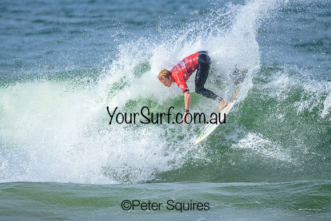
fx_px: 10090
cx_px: 170
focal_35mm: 1097
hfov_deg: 1.9
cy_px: 122
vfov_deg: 1.3
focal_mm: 800
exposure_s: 1/2000
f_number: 6.3
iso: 200
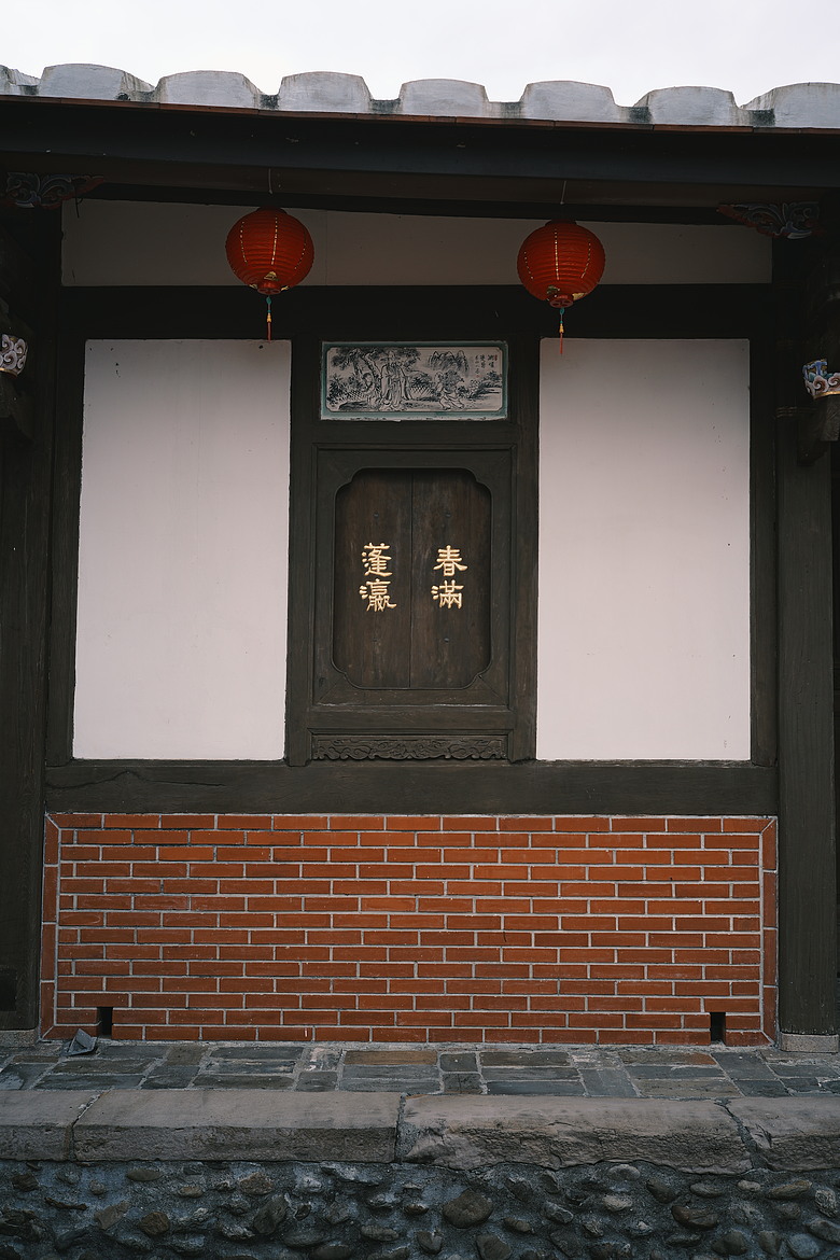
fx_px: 1225
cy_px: 630
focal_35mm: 35
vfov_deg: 54.4
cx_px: 420
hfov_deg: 37.9
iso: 200
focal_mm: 35
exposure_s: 1/320
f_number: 5
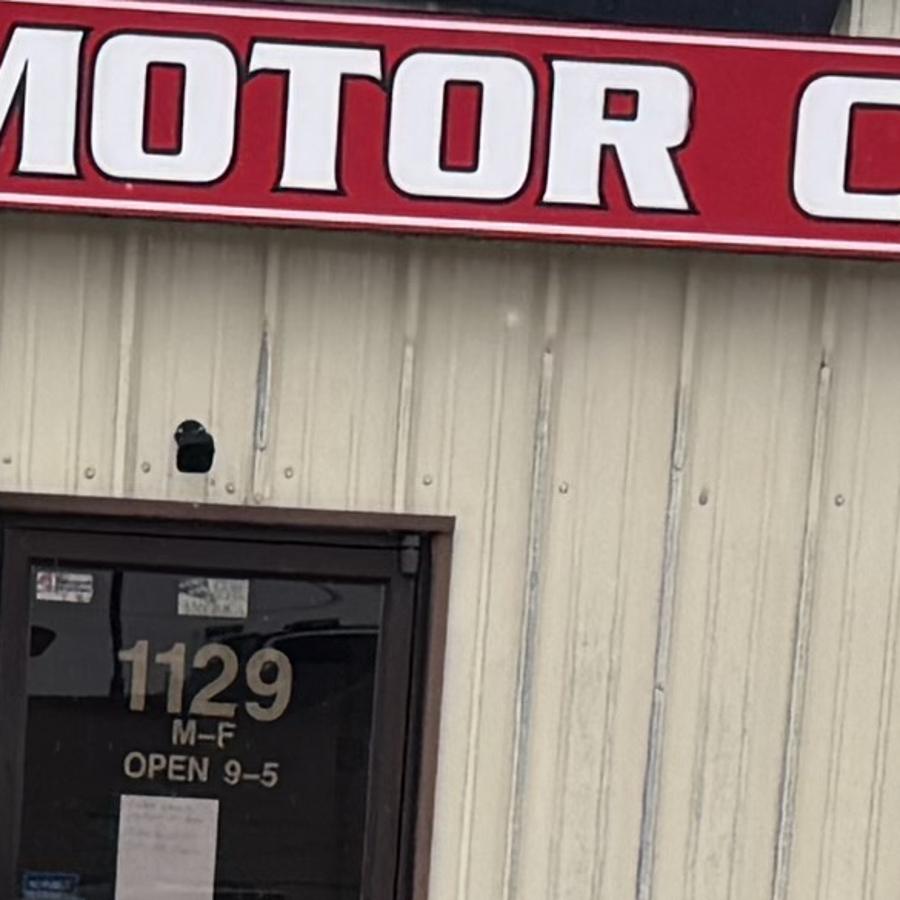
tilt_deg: -9.6
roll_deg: -4.9
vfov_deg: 7.8
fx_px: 6089
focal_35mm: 207
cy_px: 2249
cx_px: -51
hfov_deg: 8.4
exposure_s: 1/756
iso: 80
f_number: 1.78
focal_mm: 6.76
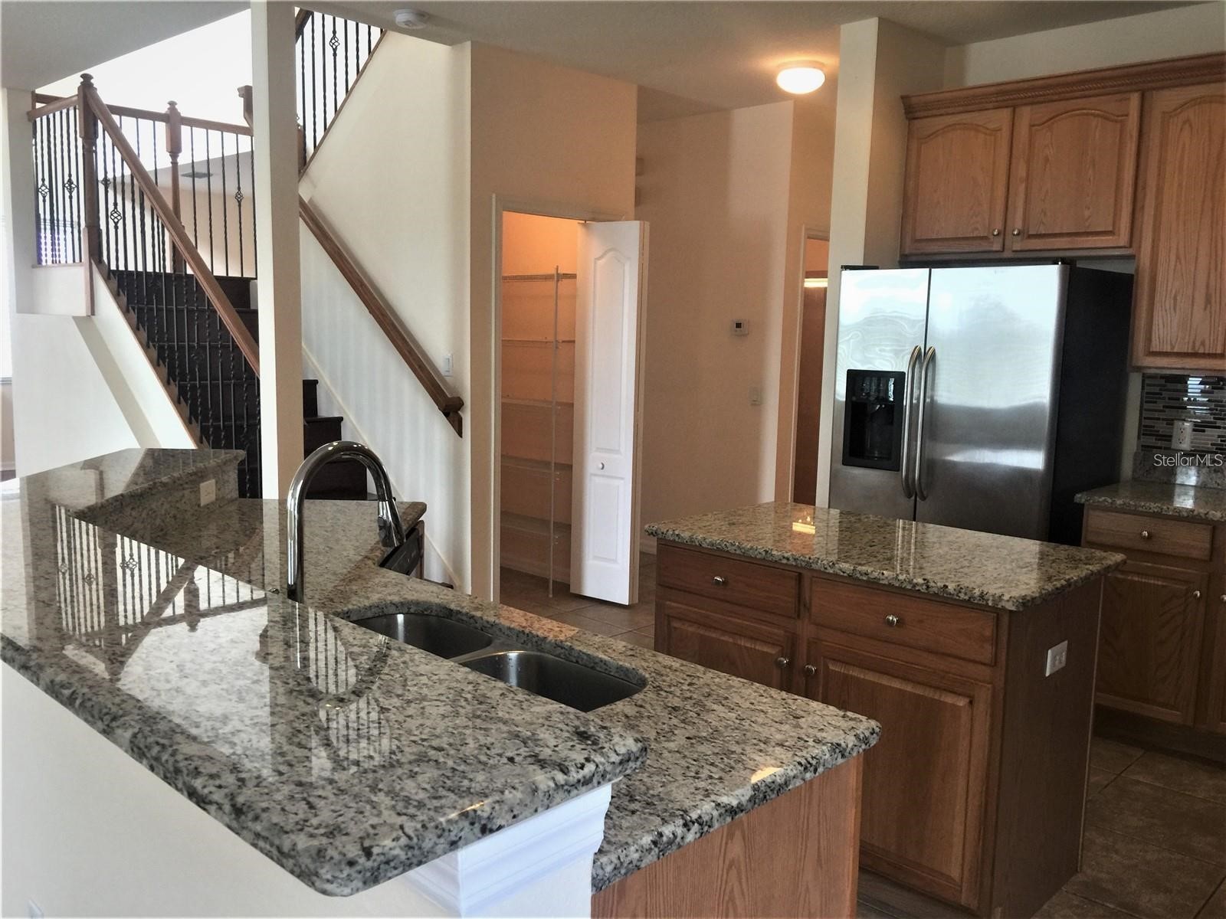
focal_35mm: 29
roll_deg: -1.7
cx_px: 613
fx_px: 1027
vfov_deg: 48.2
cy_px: 460
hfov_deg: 61.7
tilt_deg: -7.3
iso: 50
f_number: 2.2
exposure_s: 1/30
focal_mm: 4.15
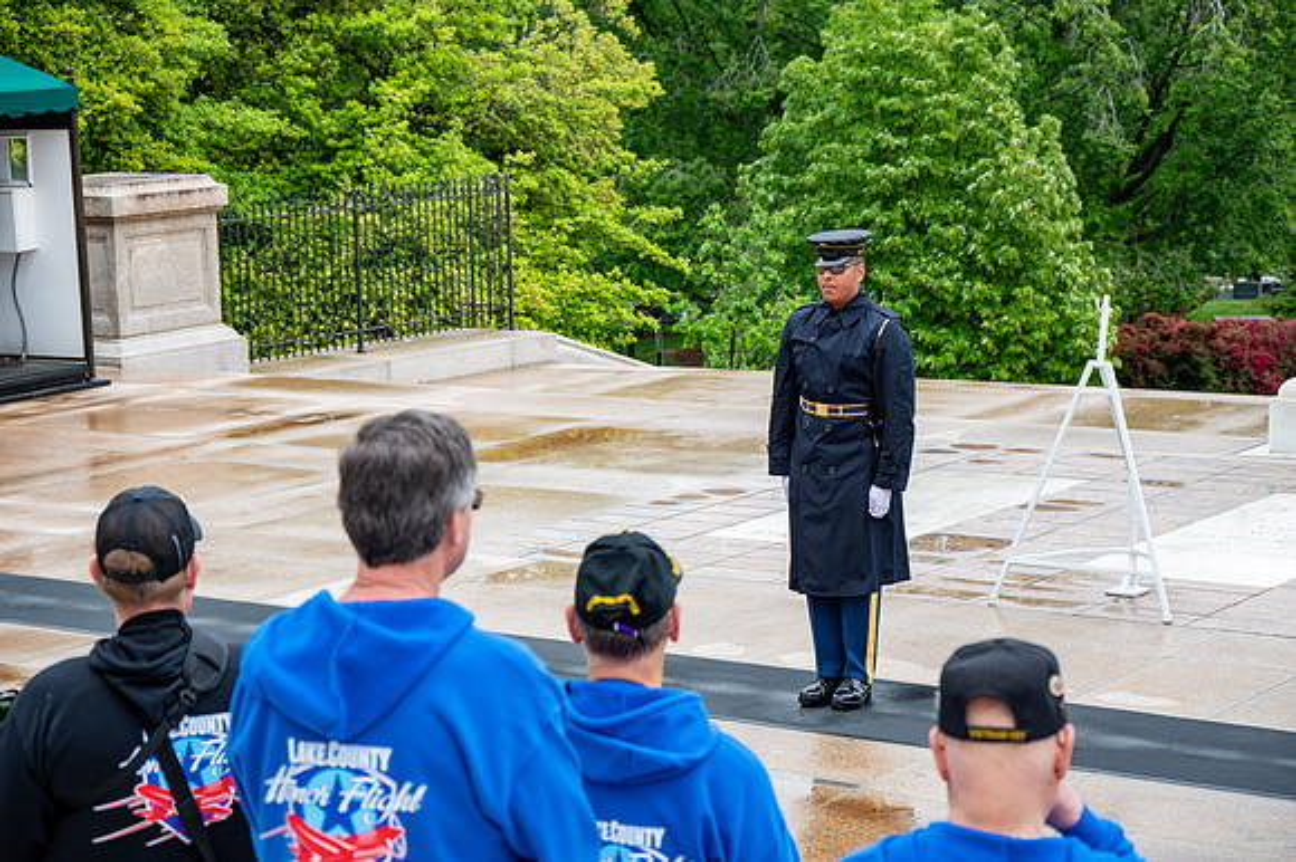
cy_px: 431
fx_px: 2842
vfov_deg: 17.3
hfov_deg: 25.7
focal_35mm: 79
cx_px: 648
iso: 160
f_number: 6.3
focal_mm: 79
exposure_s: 1/100
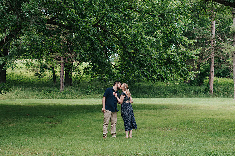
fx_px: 382
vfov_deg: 23.1
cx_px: 116
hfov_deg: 34.2
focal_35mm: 59
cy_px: 77
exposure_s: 1/400
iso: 360
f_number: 3.2
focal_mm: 50
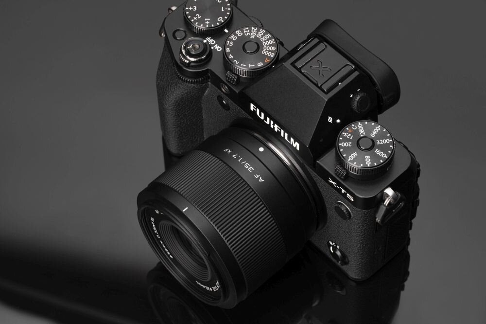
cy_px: 162
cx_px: 243
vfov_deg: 13.0
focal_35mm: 105
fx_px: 1417
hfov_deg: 19.5
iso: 100
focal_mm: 105
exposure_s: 1/100
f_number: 16
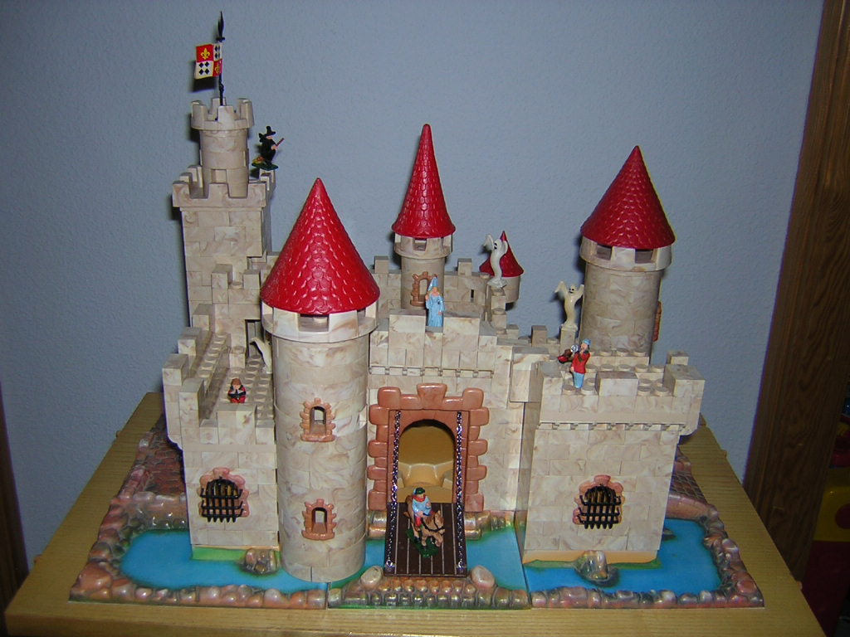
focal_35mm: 36
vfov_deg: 39.7
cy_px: 318
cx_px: 425
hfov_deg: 51.4
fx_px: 884
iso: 100
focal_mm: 4.7
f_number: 2.6
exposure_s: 1/60.1
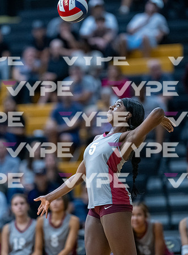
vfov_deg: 6.9
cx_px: 67
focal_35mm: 290
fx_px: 2122
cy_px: 128
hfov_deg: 5.1
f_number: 2
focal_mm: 200
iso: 3200
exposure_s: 1/1600
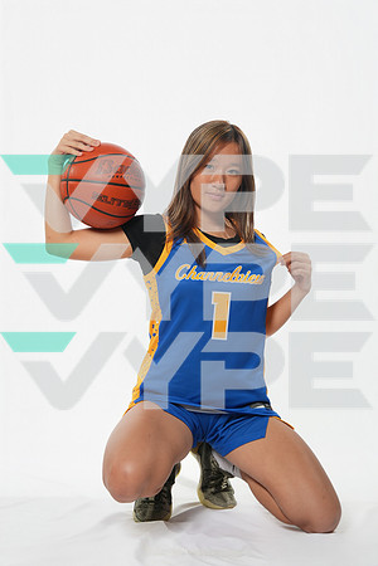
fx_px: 984
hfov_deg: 21.7
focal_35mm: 62
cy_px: 283
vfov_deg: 32.1
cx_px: 189
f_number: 7.1
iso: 500
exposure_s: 1/125
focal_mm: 62.5
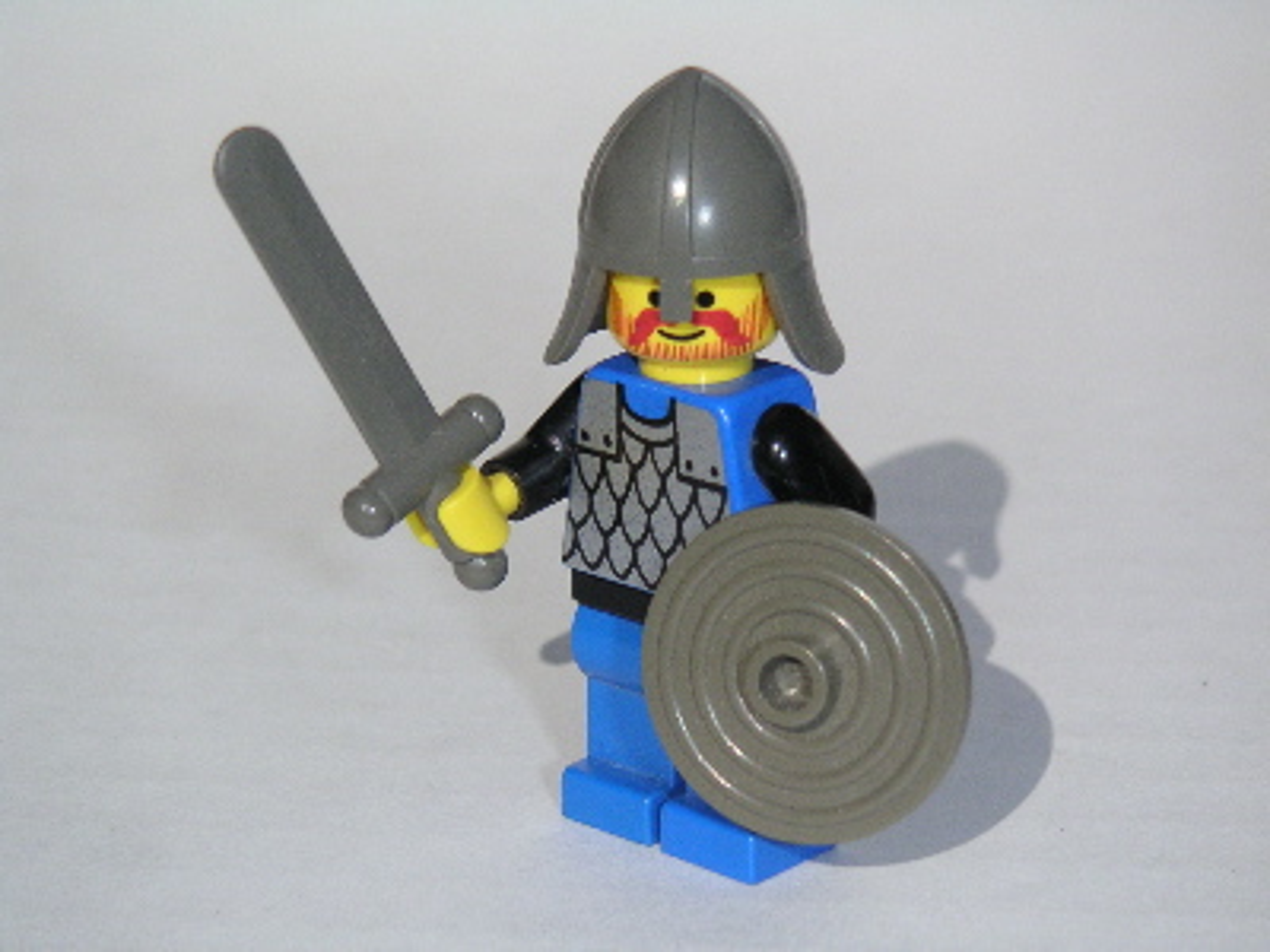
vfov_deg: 13.3
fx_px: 4072
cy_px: 476
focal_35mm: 111
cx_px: 635
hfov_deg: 17.7
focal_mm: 17.1
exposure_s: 1/1000
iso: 160
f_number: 8
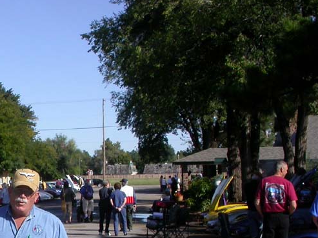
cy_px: 221
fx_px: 725
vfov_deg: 18.3
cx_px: -6
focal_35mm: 79
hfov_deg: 23.6
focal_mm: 7.85
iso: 100
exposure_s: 1/321
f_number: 7.5
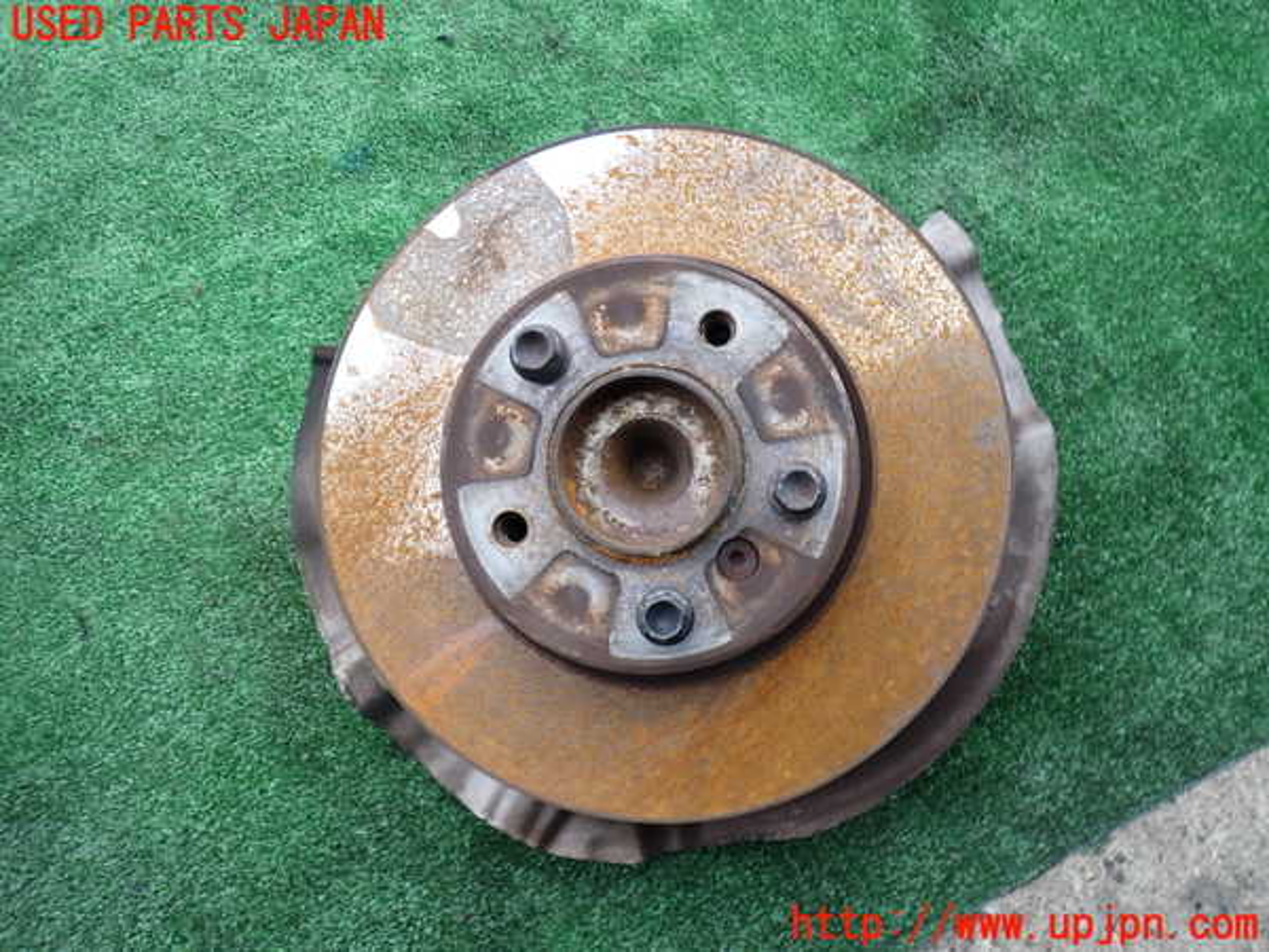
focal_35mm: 30
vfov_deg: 46.8
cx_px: 634
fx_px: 1100
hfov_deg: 60.0
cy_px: 476
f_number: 2.3
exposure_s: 1/125
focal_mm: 5.4
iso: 100
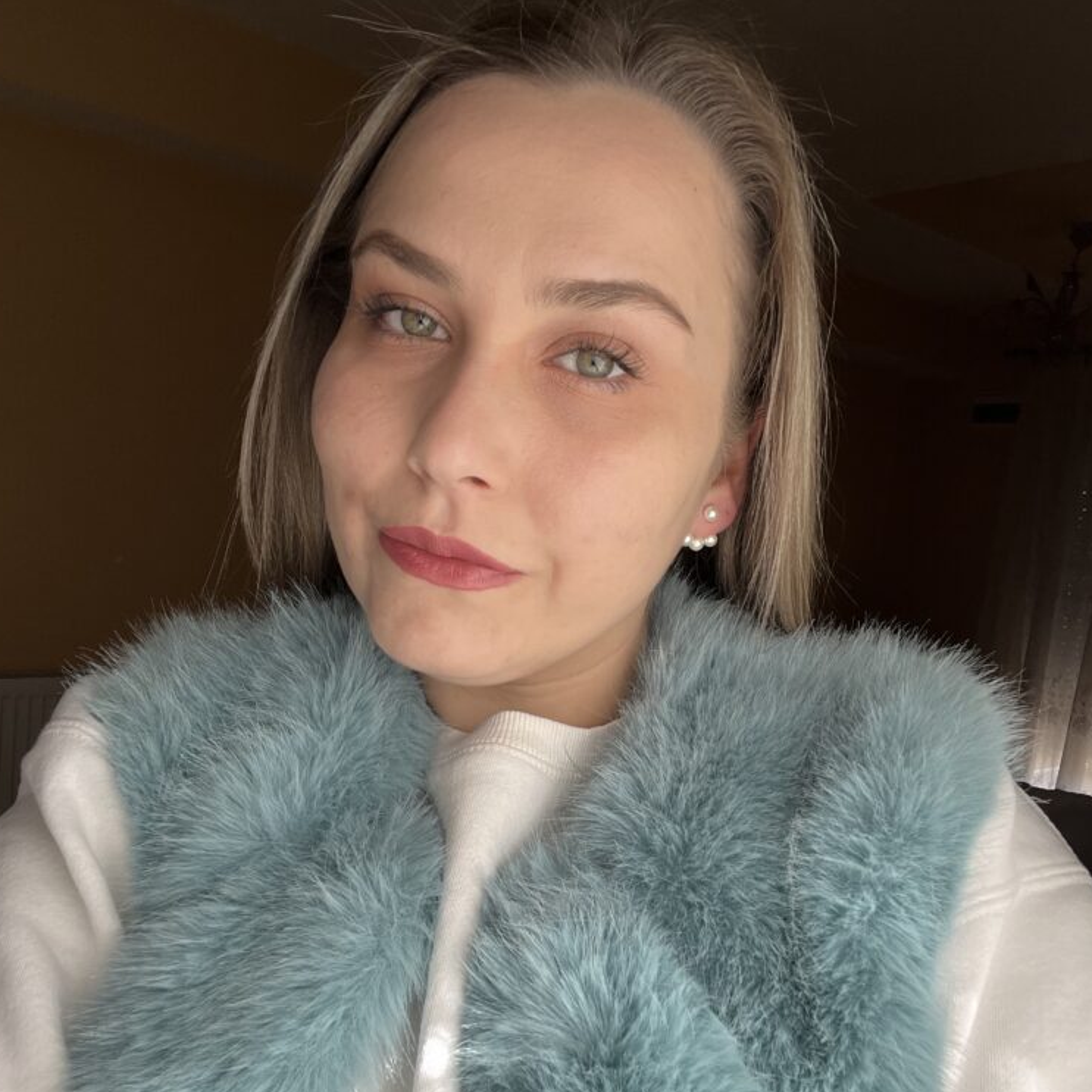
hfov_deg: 57.3
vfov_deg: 57.0
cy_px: 631
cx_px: 544
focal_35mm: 28
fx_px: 999
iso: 40
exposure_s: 1/121
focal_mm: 2.71
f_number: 2.2
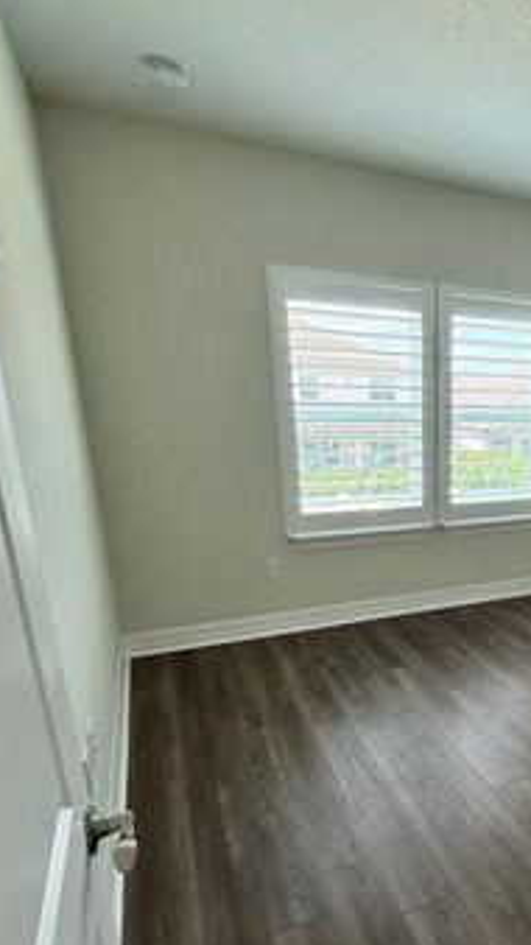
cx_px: 488
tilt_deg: -15.0
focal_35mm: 24
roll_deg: -1.5
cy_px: 584
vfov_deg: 75.1
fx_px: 601
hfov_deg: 43.2
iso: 125
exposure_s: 1/99
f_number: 2.2
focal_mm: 2.22
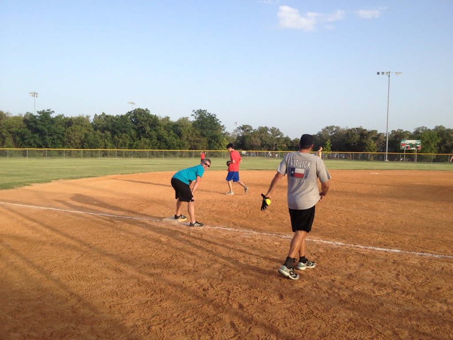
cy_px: 170
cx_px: 226
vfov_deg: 40.7
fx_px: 458
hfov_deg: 52.6
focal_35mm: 35
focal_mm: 4.28
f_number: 2.4
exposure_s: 1/635
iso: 50
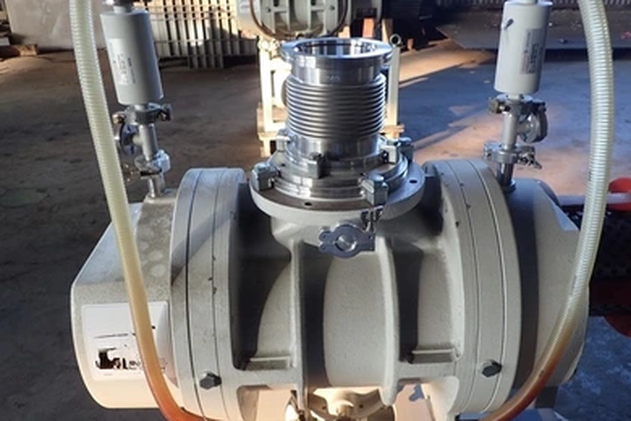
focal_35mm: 32
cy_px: 236
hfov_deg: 58.7
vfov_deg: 41.0
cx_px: 322
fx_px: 561
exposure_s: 1/40
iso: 200
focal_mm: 5.5
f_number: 2.3
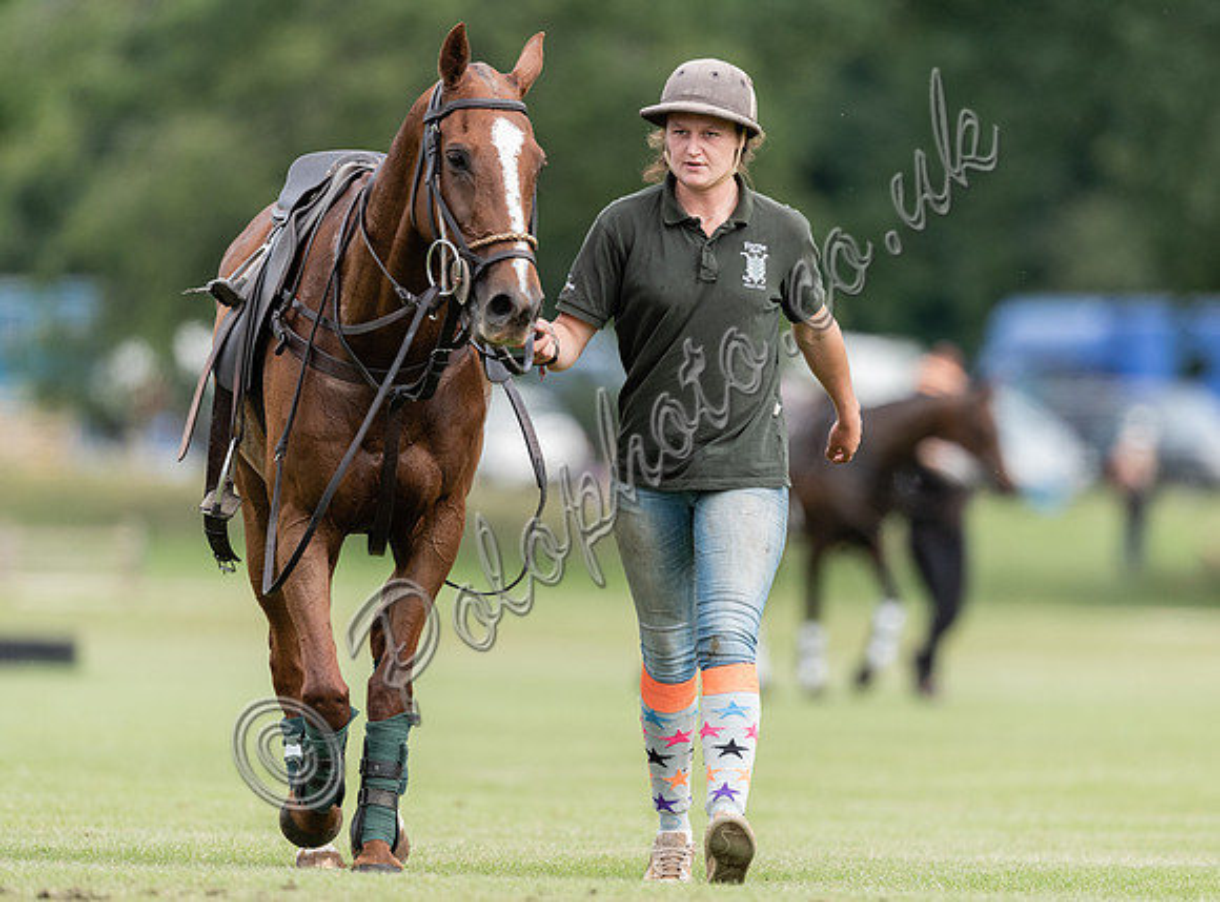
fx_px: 19611
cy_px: 471
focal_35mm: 559
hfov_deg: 3.6
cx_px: 652
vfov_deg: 2.6
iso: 1000
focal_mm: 500
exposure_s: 1/2500
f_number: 4.5
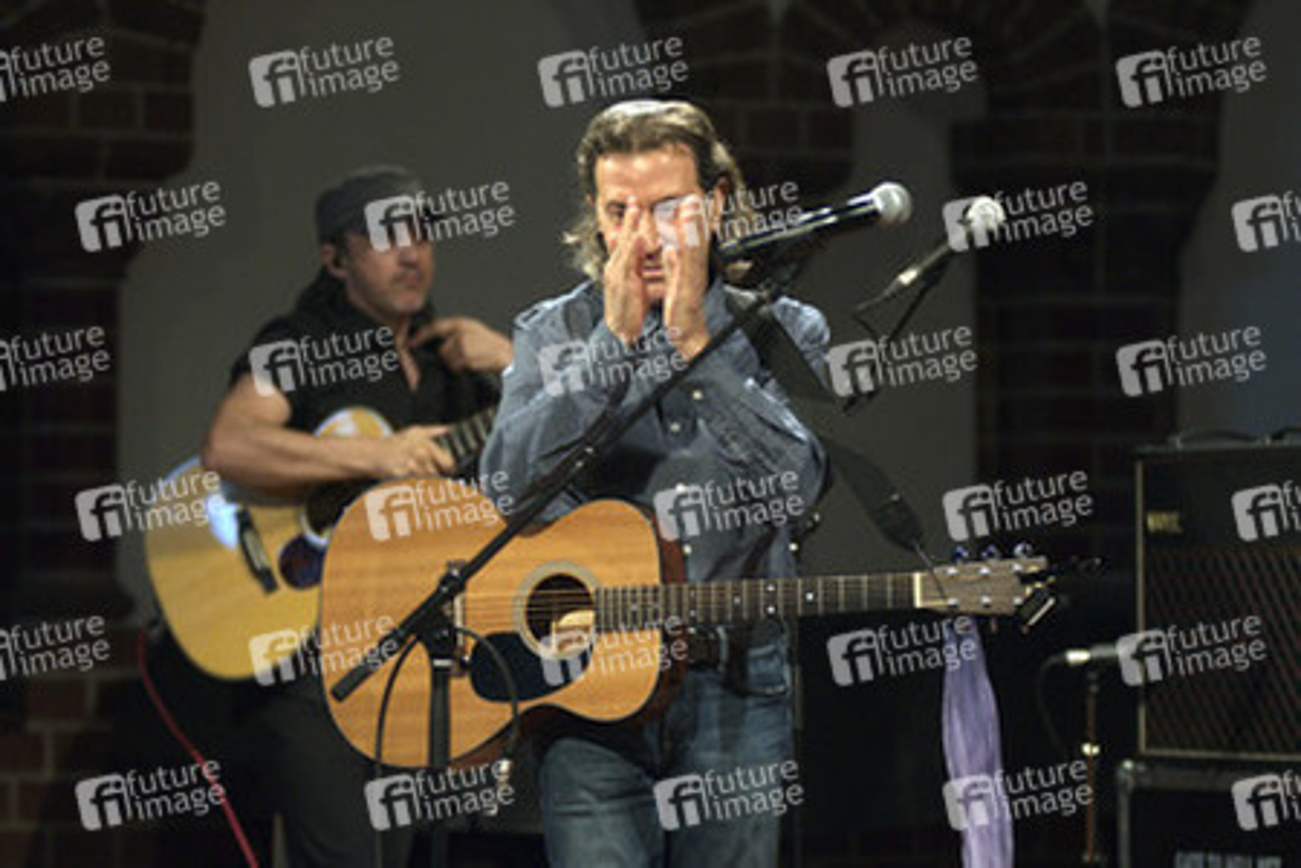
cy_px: 434
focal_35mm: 150
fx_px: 5420
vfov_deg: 9.1
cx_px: 650
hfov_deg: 13.7
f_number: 2.8
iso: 1600
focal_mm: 150
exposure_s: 1/125
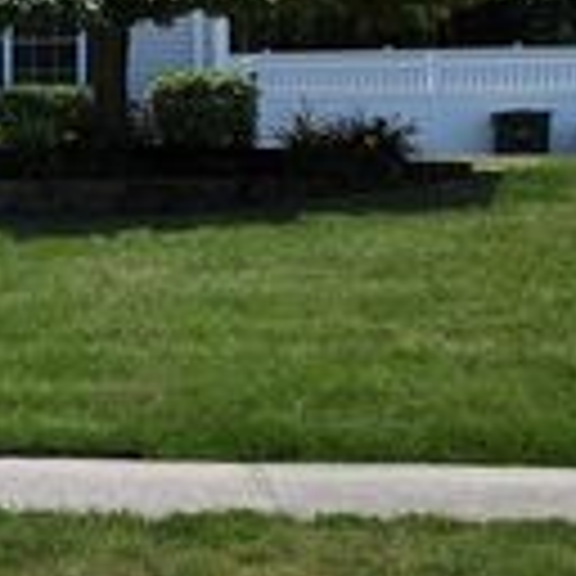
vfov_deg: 20.8
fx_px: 1563
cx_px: -513
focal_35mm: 83
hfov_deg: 16.7
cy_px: 164
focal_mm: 12.29
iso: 200
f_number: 2.8
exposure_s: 1/2500
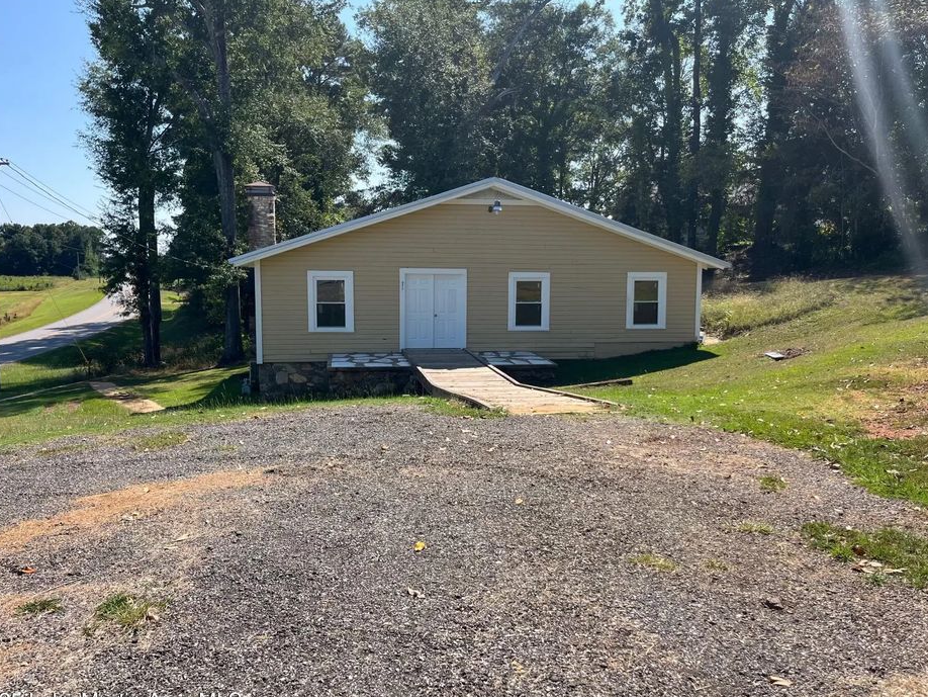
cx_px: 473
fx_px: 778
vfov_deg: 48.2
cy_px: 348
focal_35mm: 29
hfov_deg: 61.6
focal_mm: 5.1
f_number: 1.6
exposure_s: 1/2101
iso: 50
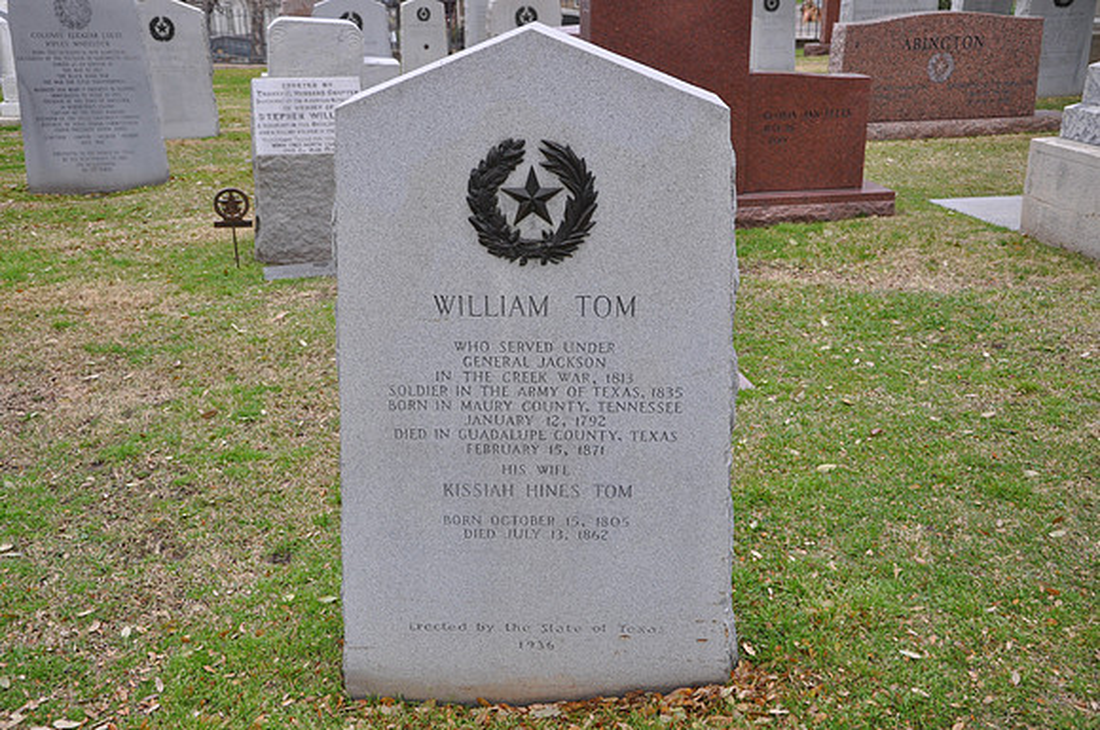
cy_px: 365
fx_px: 1190
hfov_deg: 49.6
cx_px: 550
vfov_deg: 34.1
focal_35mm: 39
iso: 360
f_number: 5.6
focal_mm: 26
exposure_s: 1/125
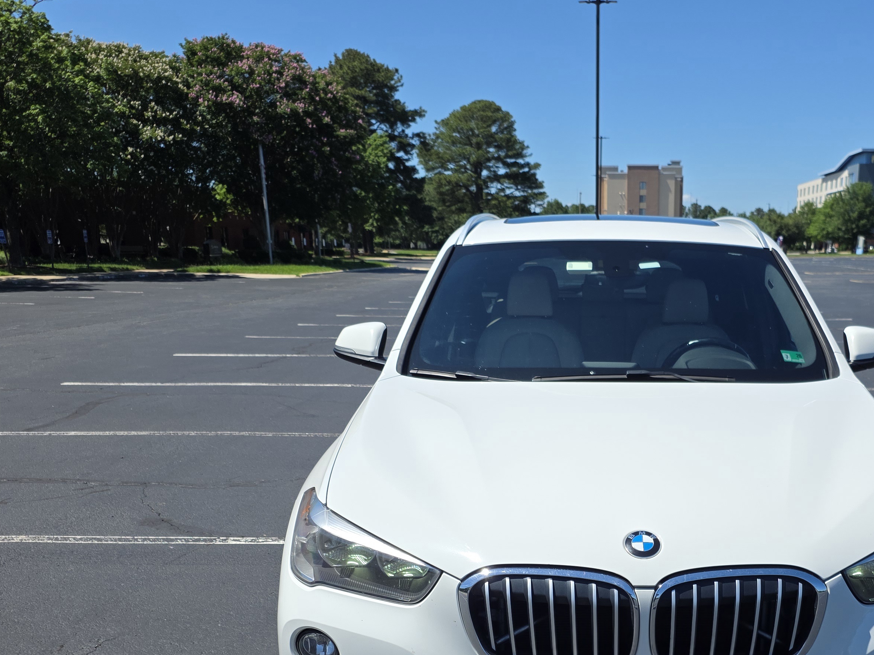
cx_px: 600
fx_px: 985
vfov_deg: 35.7
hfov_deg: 46.9
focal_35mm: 39
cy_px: 518
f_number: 1.7
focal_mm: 6.25
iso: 80
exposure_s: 1/10000
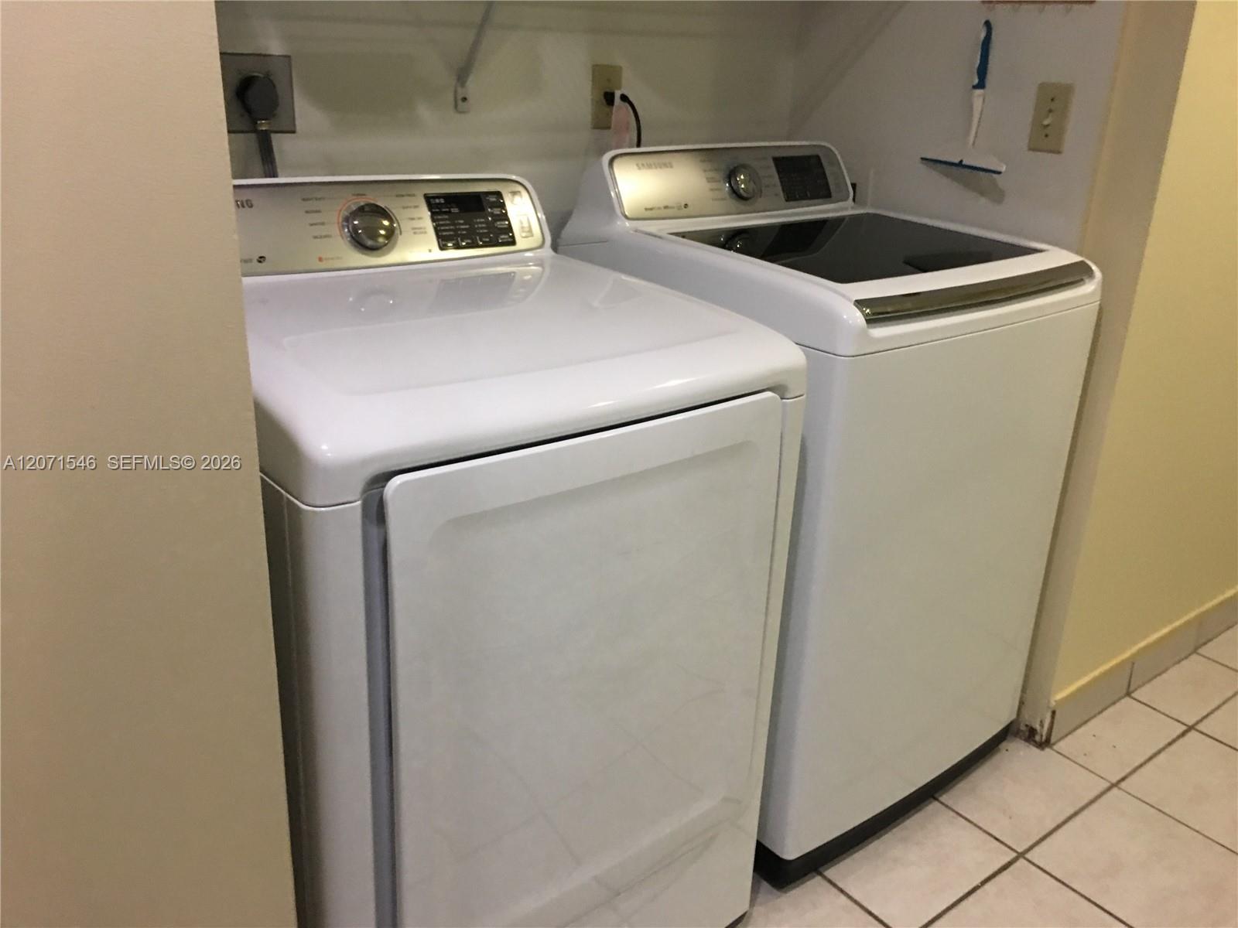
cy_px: 464
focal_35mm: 29
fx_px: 1037
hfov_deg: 61.7
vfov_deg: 48.2
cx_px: 619
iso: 80
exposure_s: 1/10
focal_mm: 4.15
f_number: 2.2
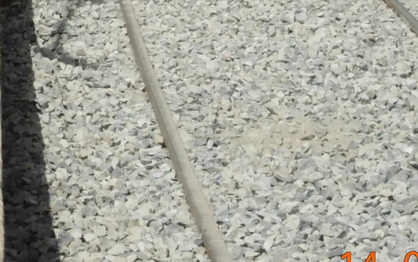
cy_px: -70
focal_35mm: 361
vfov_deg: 3.6
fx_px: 4113
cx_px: 166
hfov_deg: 5.8
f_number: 6.5
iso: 50
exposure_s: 1/430
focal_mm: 26.3
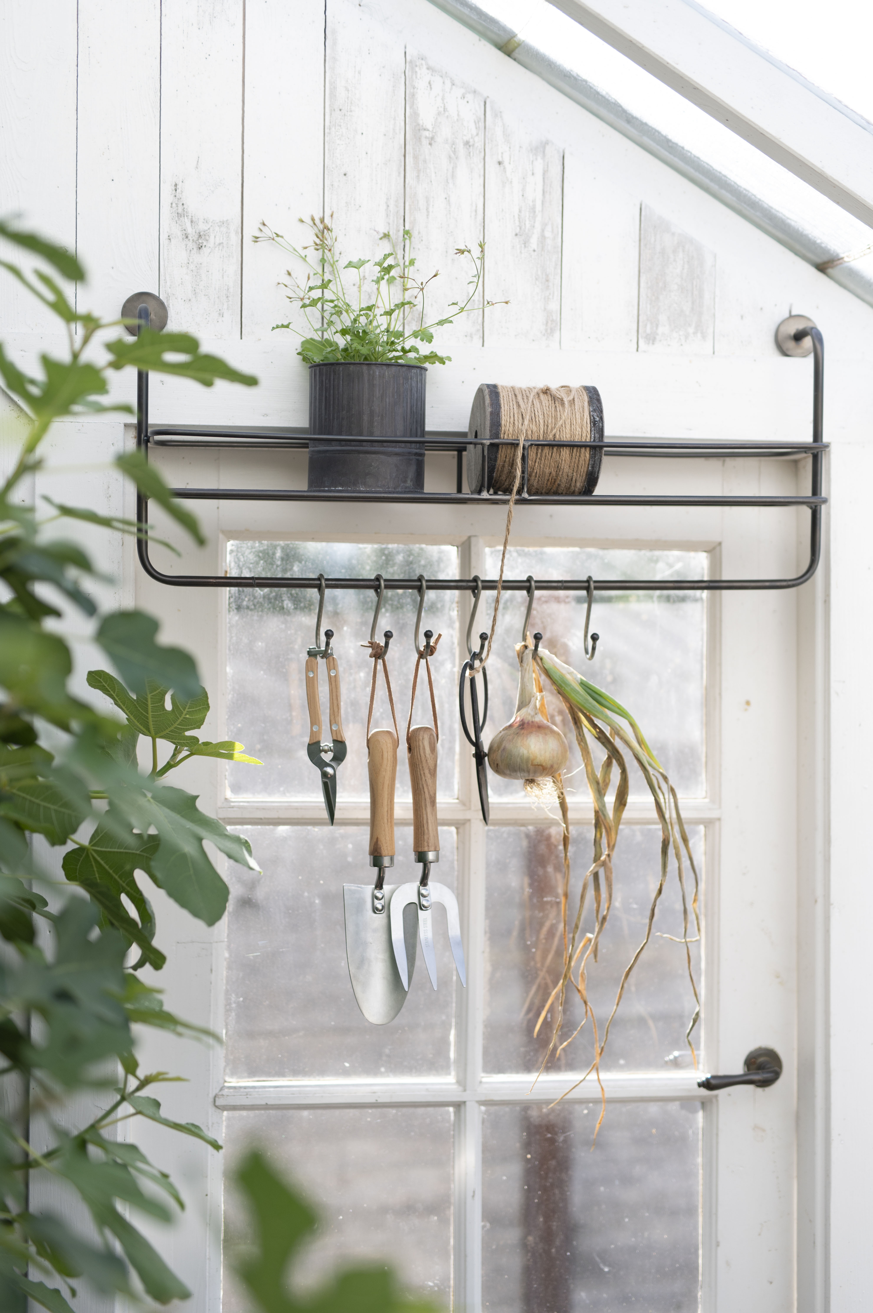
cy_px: 656
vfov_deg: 39.6
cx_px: 436
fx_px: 1821
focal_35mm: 50
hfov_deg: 27.0
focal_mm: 50
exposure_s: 1/2500
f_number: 2.2
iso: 250
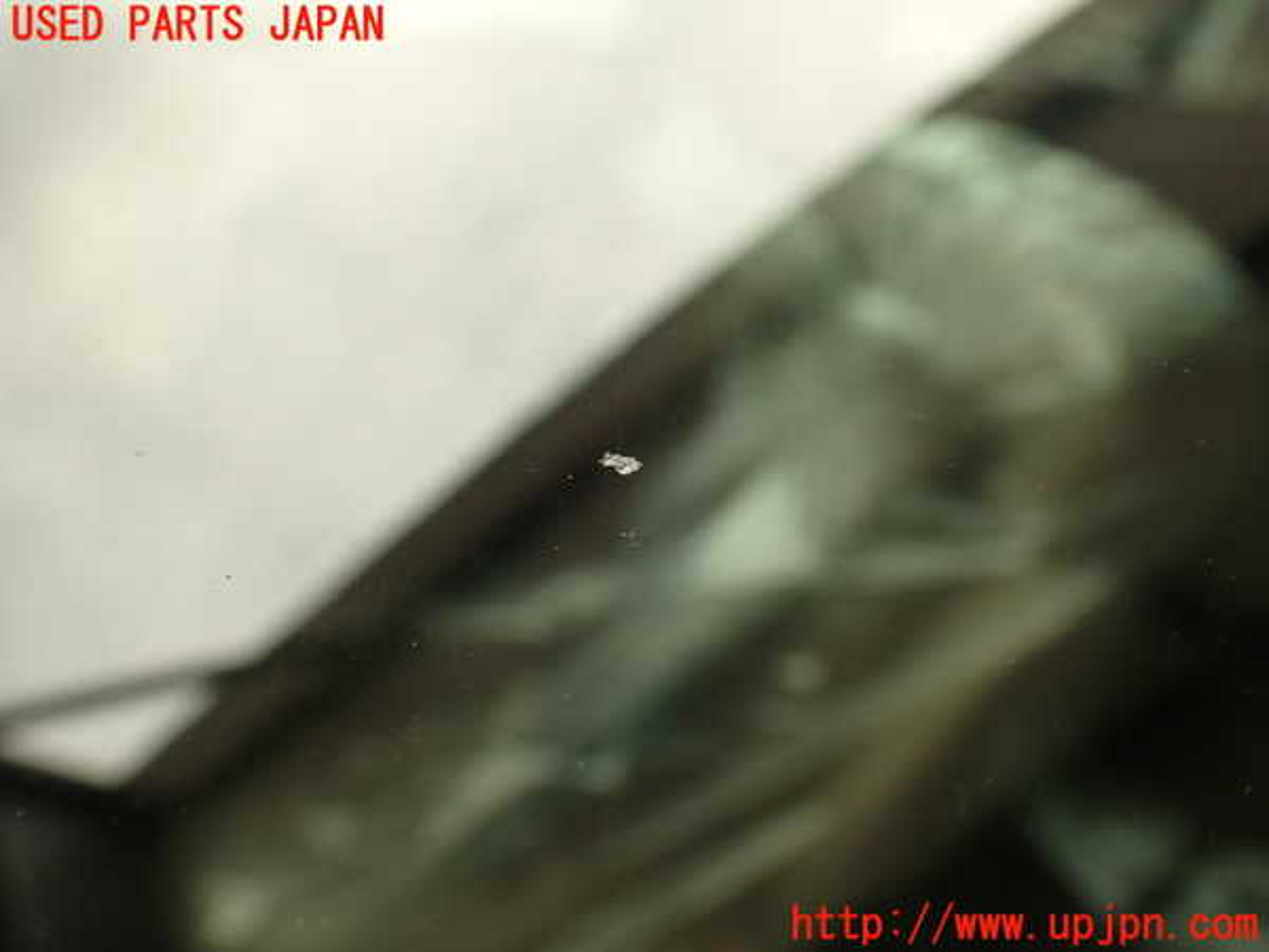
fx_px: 1320
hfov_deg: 51.4
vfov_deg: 39.7
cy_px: 476
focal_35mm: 36
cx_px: 634
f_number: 3.5
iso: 100
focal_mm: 6.37
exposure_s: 1/160
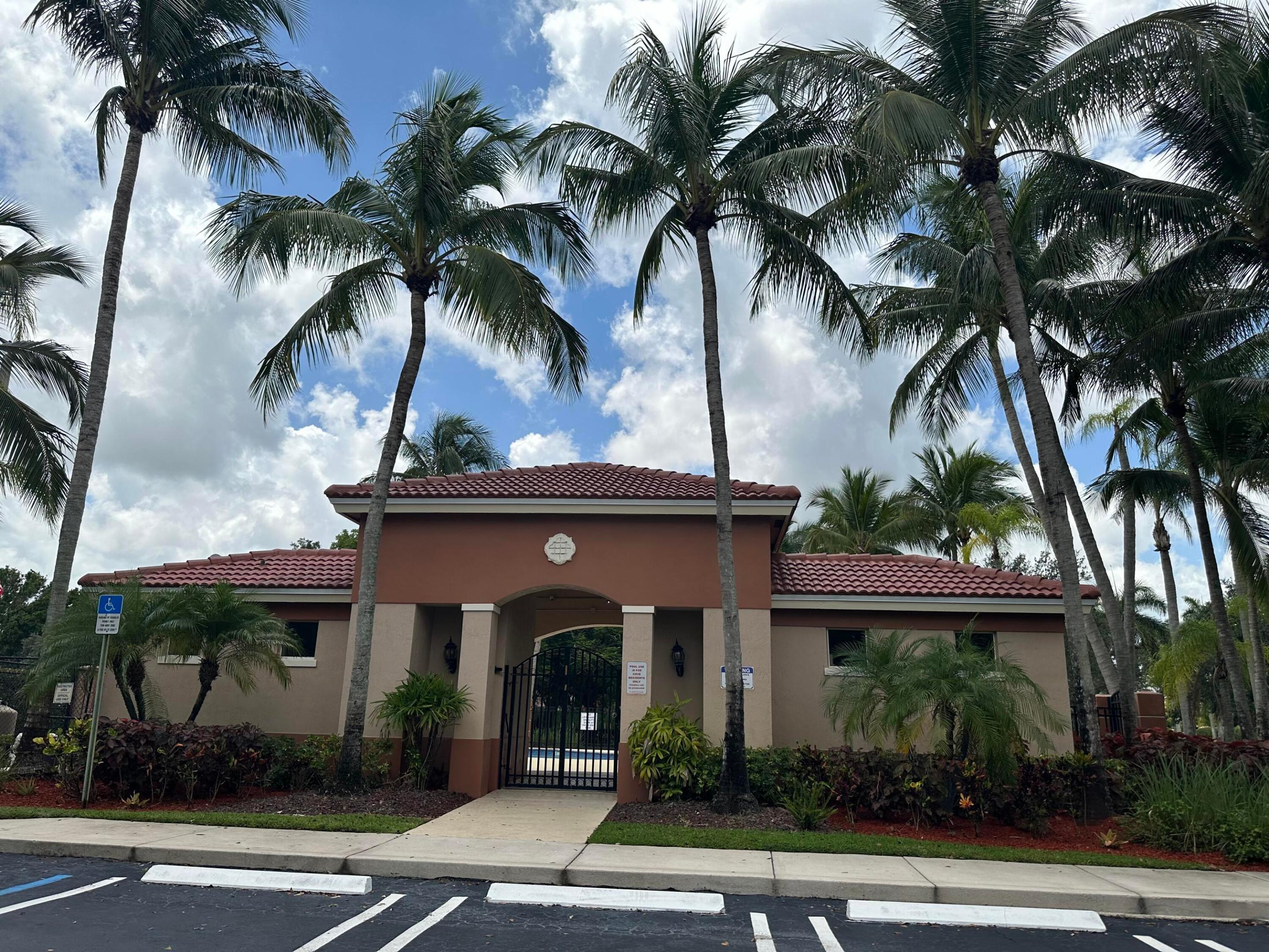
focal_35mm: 24
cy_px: 476
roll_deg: -1.6
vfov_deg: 56.8
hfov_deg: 71.6
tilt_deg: +15.9
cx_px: 634
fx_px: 880
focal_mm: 6.86
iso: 80
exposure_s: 1/5263
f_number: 1.78
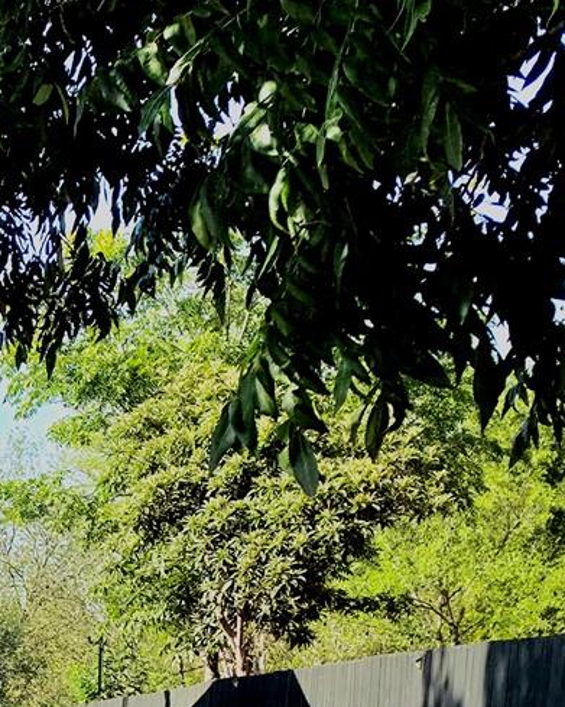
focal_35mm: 94
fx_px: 1965
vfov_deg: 18.6
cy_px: 980
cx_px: -474
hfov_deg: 14.3
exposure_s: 1/2500
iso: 40
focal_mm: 6.5
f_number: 1.4
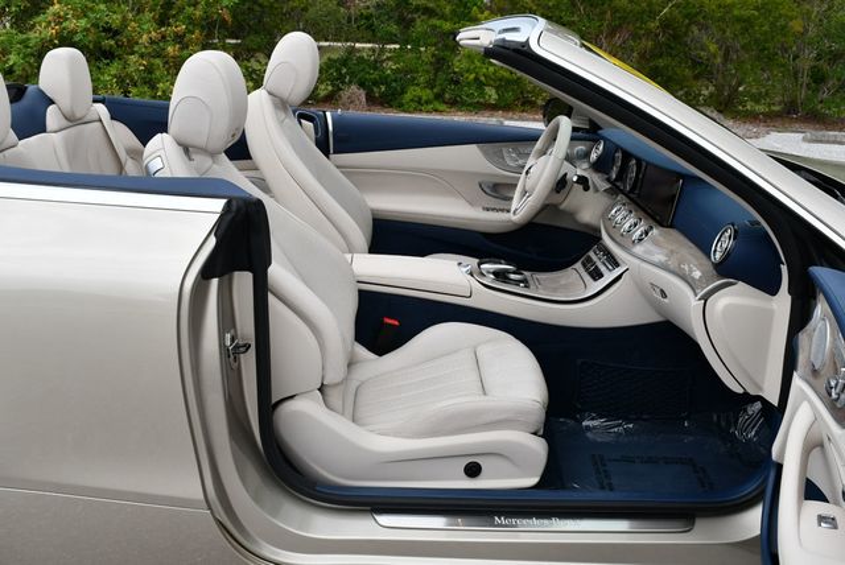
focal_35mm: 36
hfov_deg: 53.1
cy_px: 282
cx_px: 422
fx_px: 846
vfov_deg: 36.9
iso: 125
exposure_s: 1/250
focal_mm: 18
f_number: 8
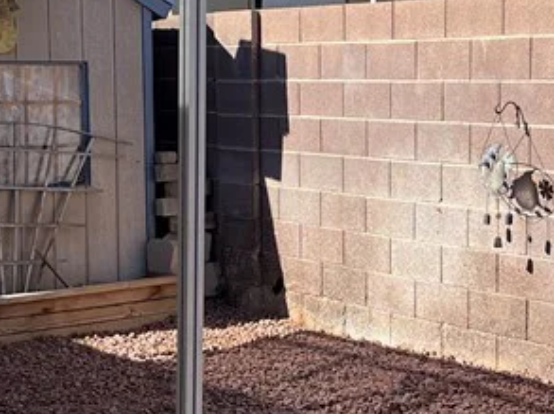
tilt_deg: -4.2
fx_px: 1455
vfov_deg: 16.2
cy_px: 214
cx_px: 327
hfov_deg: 21.5
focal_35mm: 91
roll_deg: -0.2
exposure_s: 1/3968
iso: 50
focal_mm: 5.7
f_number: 1.5
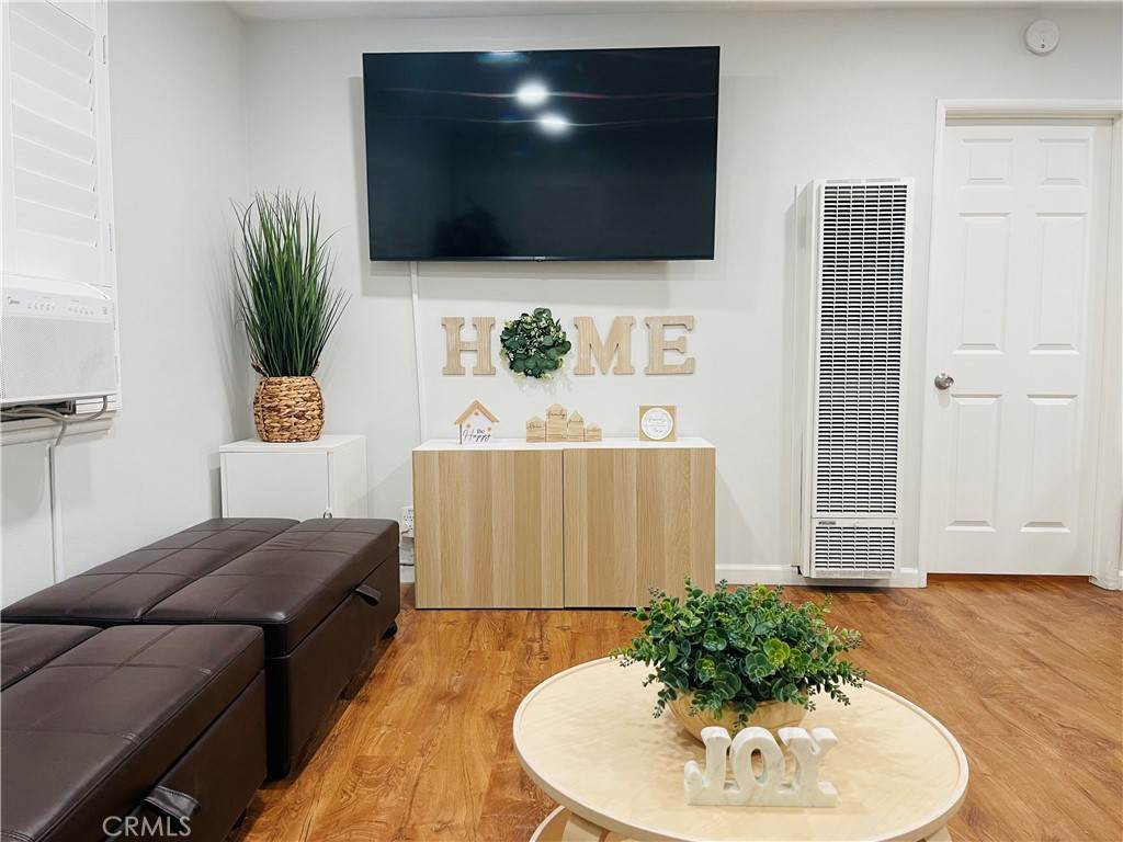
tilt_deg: -5.6
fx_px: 811
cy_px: 421
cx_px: 562
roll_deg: -0.3
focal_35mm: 25
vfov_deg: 54.9
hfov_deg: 69.4
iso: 80
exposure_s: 1/60
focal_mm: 5.1
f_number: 1.6
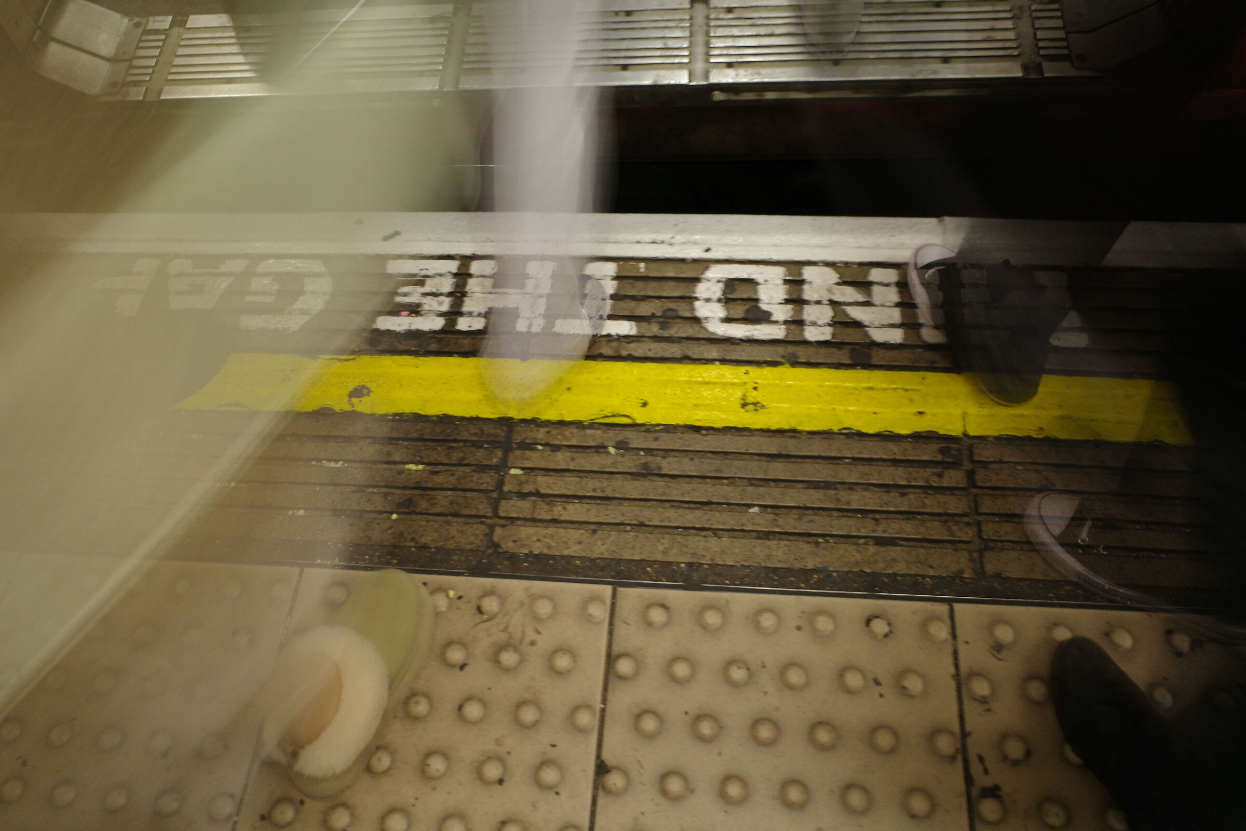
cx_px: 623
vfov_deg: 46.4
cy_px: 416
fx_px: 969
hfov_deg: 65.5
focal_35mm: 28
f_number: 16
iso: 1250
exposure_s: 1
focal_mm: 18.3
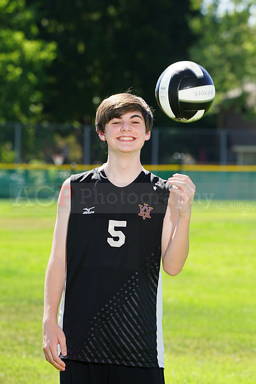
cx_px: 128
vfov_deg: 8.1
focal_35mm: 253
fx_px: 2702
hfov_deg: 5.4
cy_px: 192
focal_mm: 253
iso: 200
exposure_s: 1/200
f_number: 10
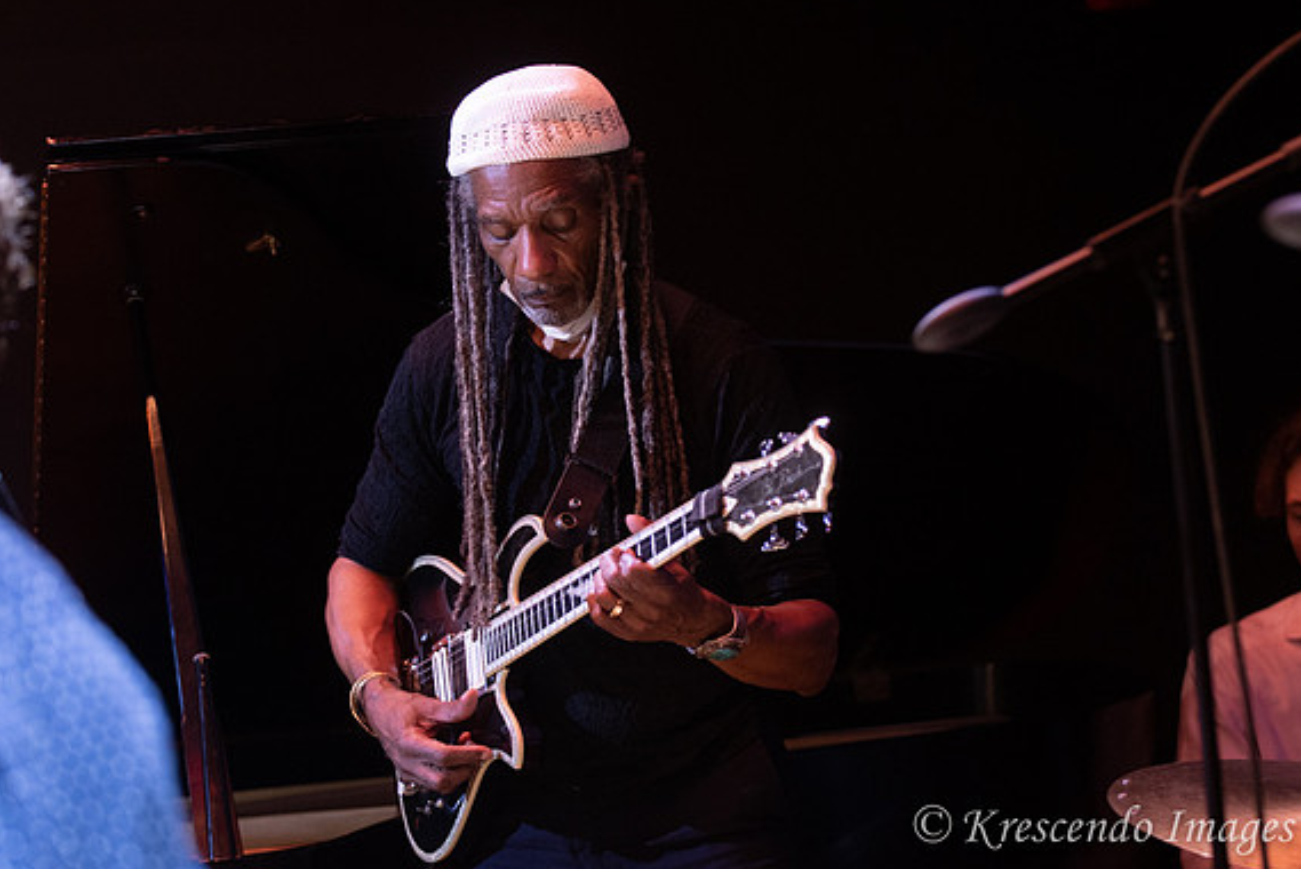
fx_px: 5640
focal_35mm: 156
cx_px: 642
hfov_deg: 13.2
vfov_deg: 8.8
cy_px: 433
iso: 1600
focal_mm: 102
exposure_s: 1/200
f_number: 2.8
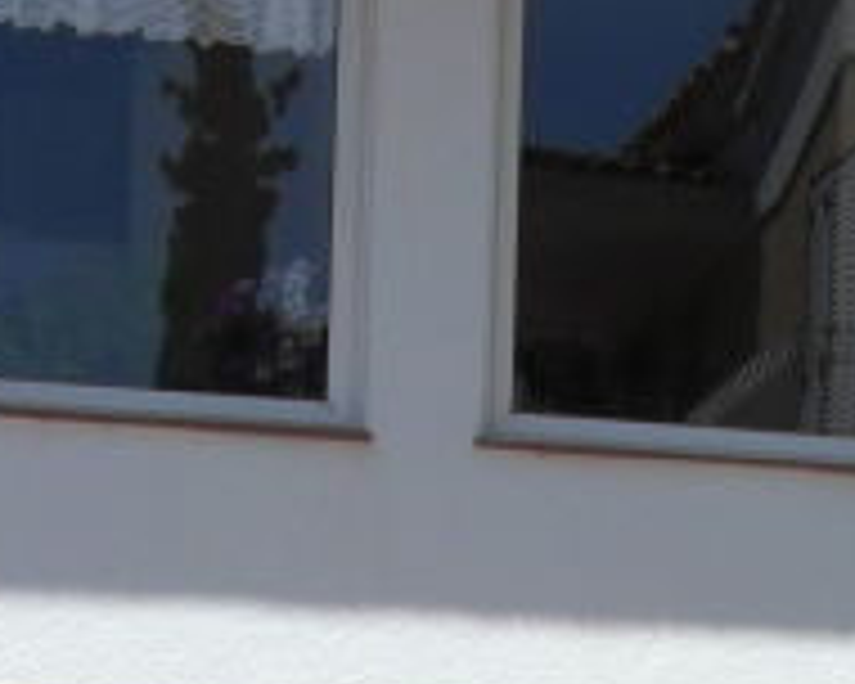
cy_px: 1647
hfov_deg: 10.0
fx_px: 4656
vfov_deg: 7.8
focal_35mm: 184
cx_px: 1480
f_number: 8.4
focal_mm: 6.3
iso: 100
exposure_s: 1/180
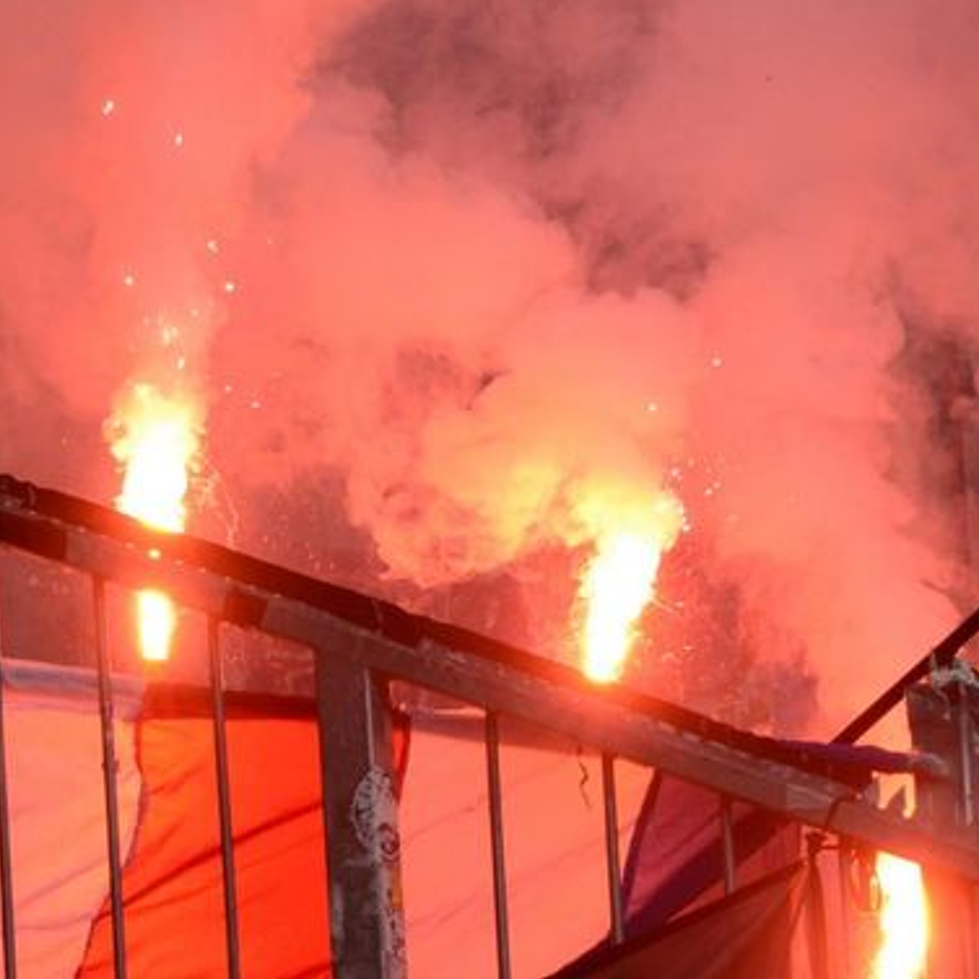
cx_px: 509
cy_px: 488
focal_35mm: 231
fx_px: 7391
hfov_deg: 7.6
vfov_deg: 7.6
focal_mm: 120
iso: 500
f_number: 14
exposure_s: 1/640
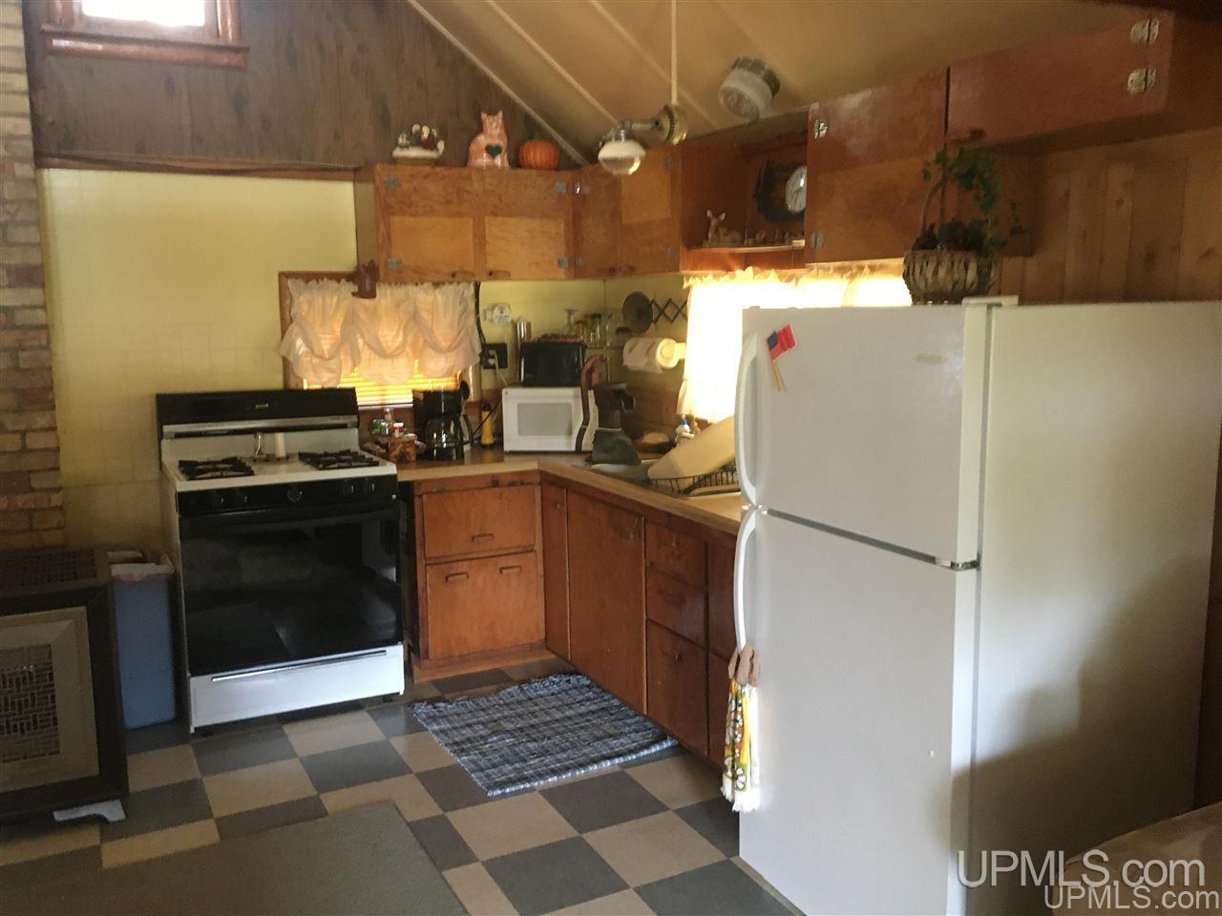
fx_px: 1024
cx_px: 611
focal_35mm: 29
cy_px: 458
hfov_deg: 61.7
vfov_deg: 48.2
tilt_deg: -6.9
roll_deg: +1.1
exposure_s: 1/15
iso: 200
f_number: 2.2
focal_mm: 4.15
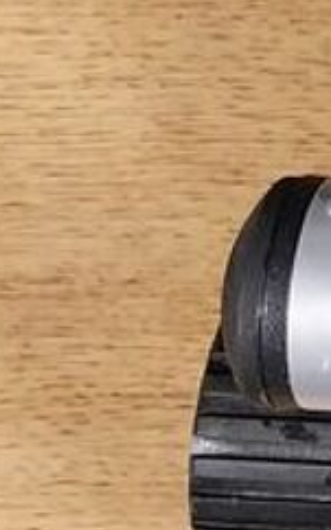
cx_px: 1013
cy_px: -308
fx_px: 2196
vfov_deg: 12.9
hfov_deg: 7.5
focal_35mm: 152
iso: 640
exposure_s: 1/25
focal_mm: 4
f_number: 1.8
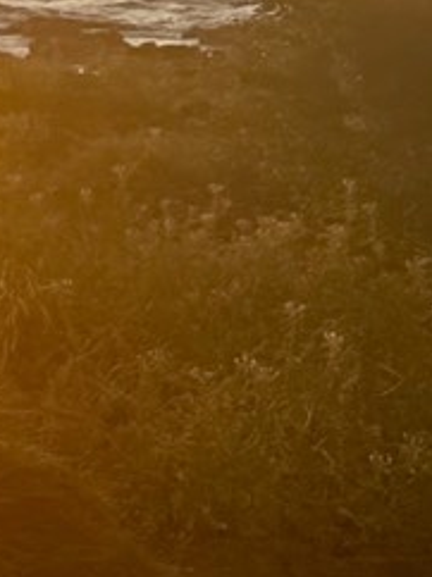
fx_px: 2650
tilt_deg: +8.1
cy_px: -696
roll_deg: +0.9
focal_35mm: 159
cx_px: -685
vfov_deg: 10.9
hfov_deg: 8.4
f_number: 1.78
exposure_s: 1/1285
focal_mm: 6.76
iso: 80
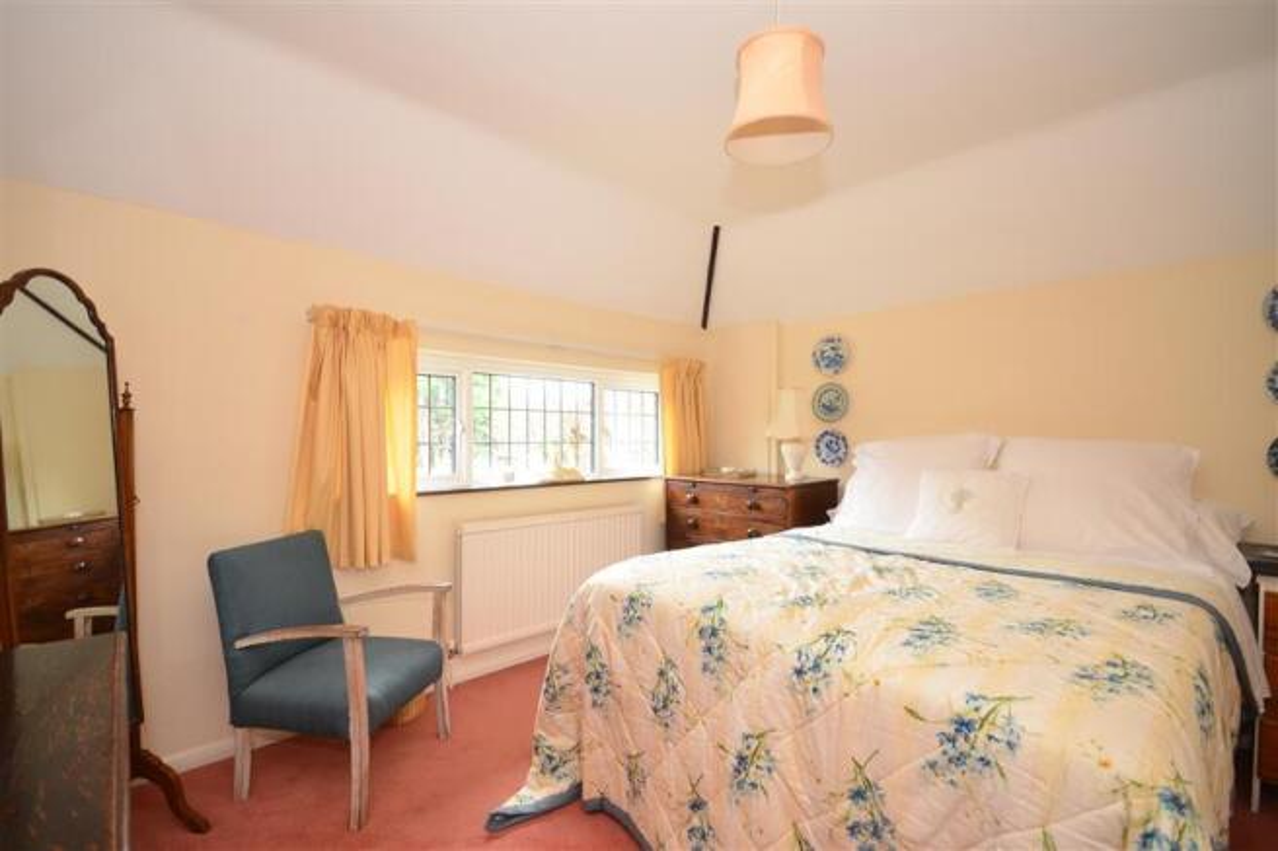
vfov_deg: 77.3
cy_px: 426
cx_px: 639
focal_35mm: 15
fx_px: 532
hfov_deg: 100.4
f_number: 5.6
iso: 400
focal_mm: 10
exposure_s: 1/2.5
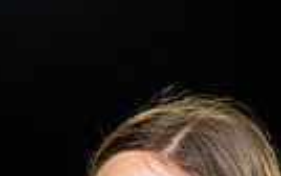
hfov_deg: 12.2
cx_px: 130
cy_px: 453
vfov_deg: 7.1
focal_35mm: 171
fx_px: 1311
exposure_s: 1/250
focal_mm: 50
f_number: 4.5
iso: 640
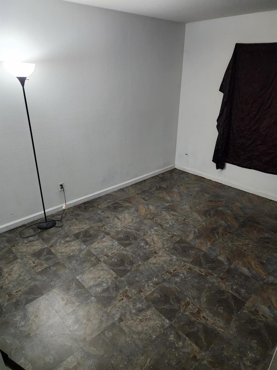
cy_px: 185
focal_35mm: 23
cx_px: 138
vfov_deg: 73.9
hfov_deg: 58.9
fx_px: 245
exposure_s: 1/120
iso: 1000
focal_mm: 6.4
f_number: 1.8
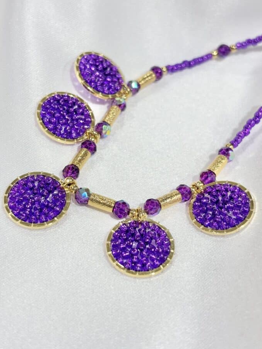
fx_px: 596
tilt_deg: -35.7
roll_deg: +5.4
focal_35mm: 59
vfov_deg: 32.7
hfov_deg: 24.8
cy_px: 161
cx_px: 123
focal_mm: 5.96
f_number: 1.6
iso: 32
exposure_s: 1/244
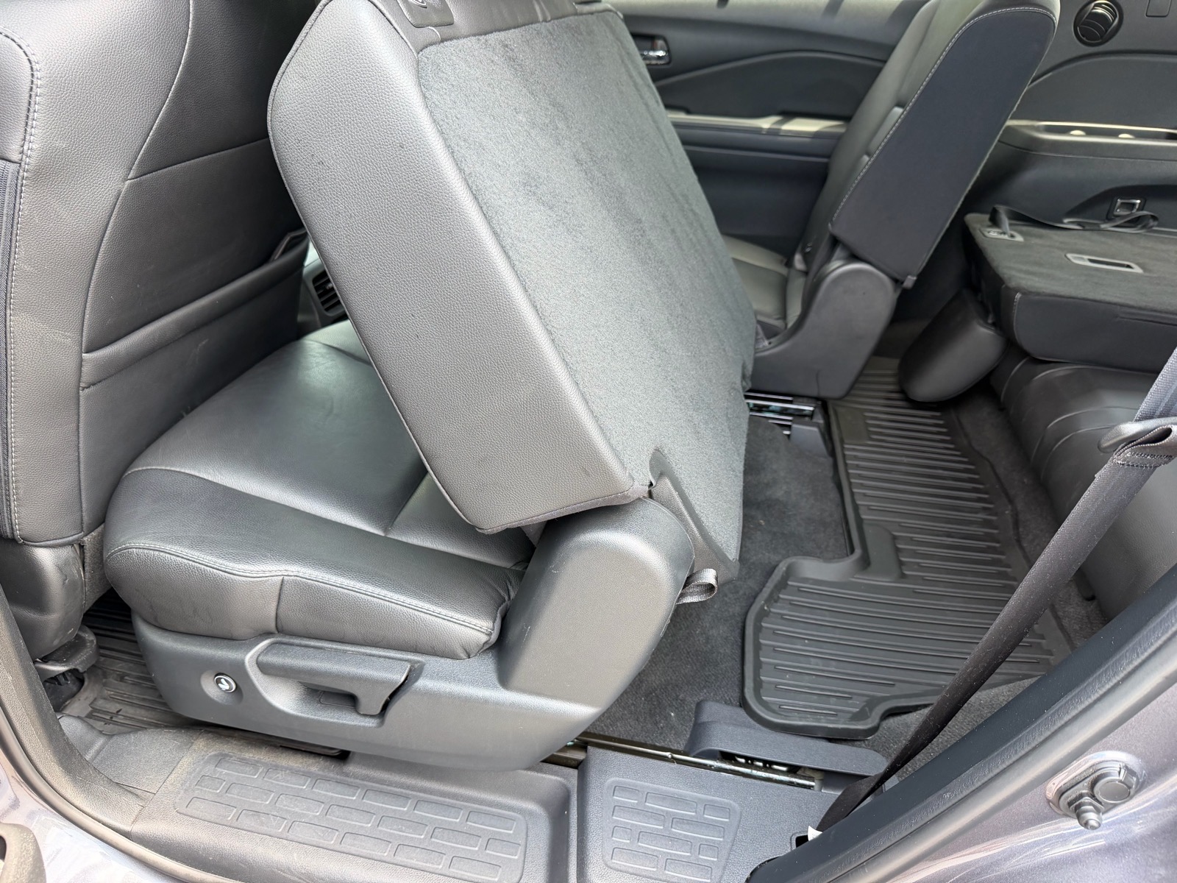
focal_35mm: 24
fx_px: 816
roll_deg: -4.4
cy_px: 442
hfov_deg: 71.6
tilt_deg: -33.6
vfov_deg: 56.8
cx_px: 588
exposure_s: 1/121
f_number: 1.78
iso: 160
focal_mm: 6.76
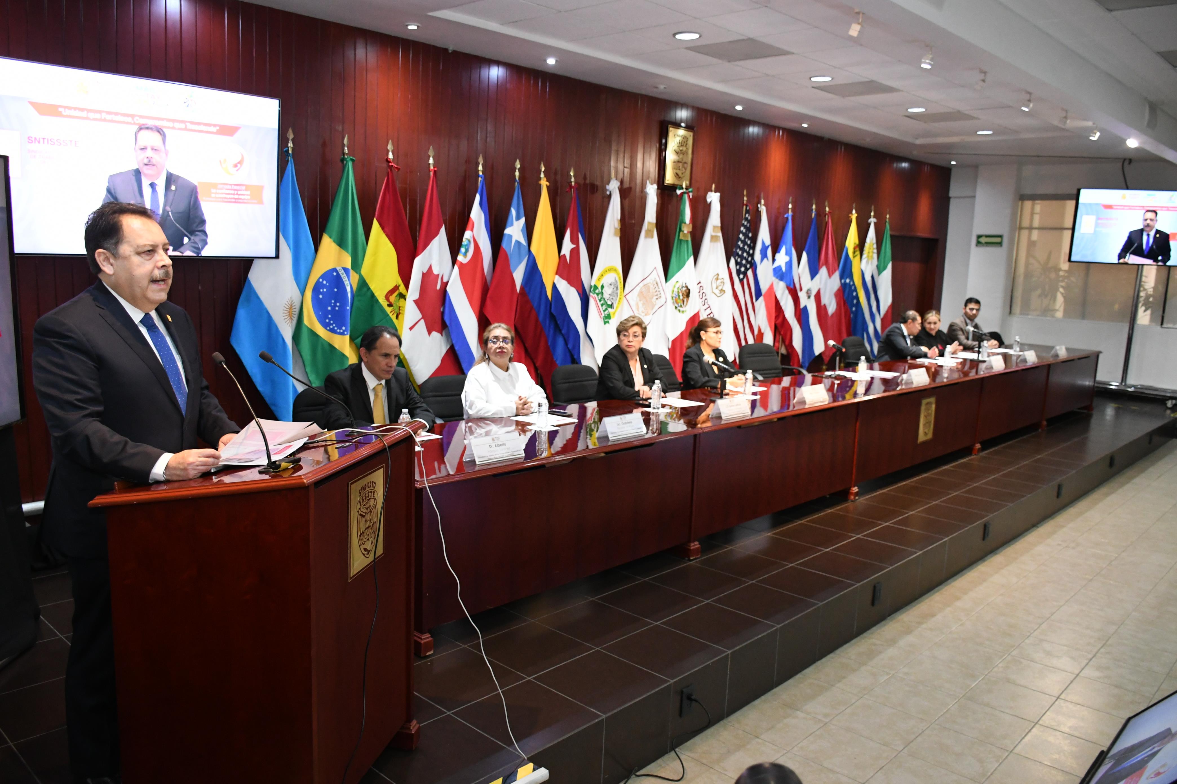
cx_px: 588
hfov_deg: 67.4
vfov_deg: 47.9
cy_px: 392
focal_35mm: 27
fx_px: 883
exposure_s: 1/100
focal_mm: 18
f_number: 3.5
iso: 2500
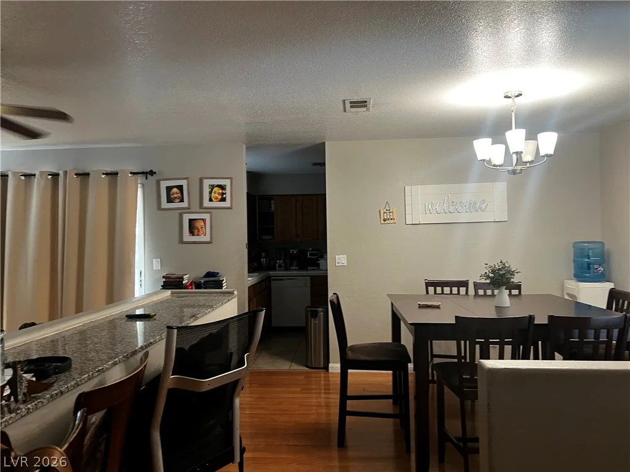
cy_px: 236
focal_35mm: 26
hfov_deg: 67.3
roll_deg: +0.9
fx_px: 473
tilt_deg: +0.3
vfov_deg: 53.1
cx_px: 315
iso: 250
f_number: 1.5
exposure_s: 1/60
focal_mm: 5.7
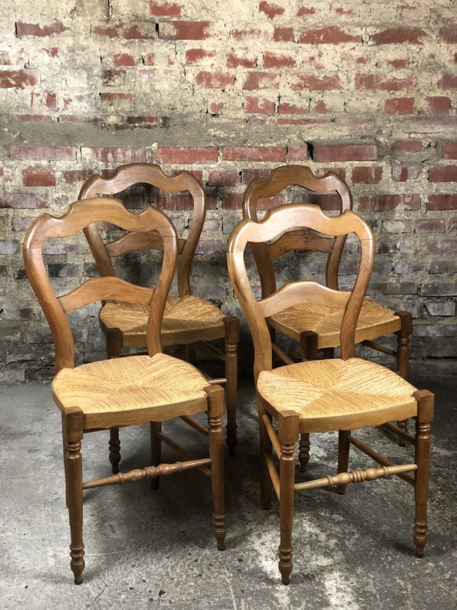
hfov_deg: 28.0
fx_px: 915
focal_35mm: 52
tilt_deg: -18.9
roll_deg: -1.7
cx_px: 228
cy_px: 305
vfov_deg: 36.8
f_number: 2.4
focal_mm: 6
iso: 160
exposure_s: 1/25
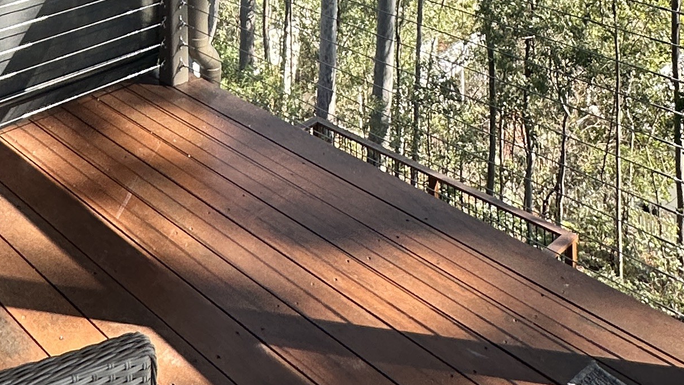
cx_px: 153
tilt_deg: +1.2
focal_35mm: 51
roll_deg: -0.4
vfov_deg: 17.6
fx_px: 925
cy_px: -358
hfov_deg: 39.3
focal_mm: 2.22
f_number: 2.2
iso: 40
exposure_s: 1/215
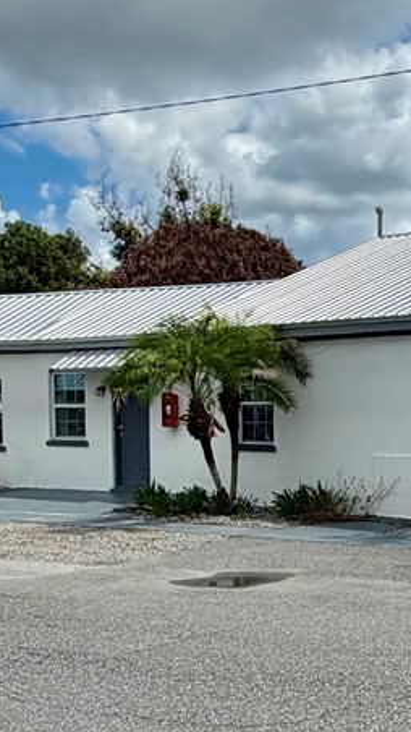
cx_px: 437
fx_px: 1047
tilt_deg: -2.2
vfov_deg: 38.3
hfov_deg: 21.2
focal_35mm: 54
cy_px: 450
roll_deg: +0.5
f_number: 2.2
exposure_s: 1/1497
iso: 25
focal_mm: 2.22
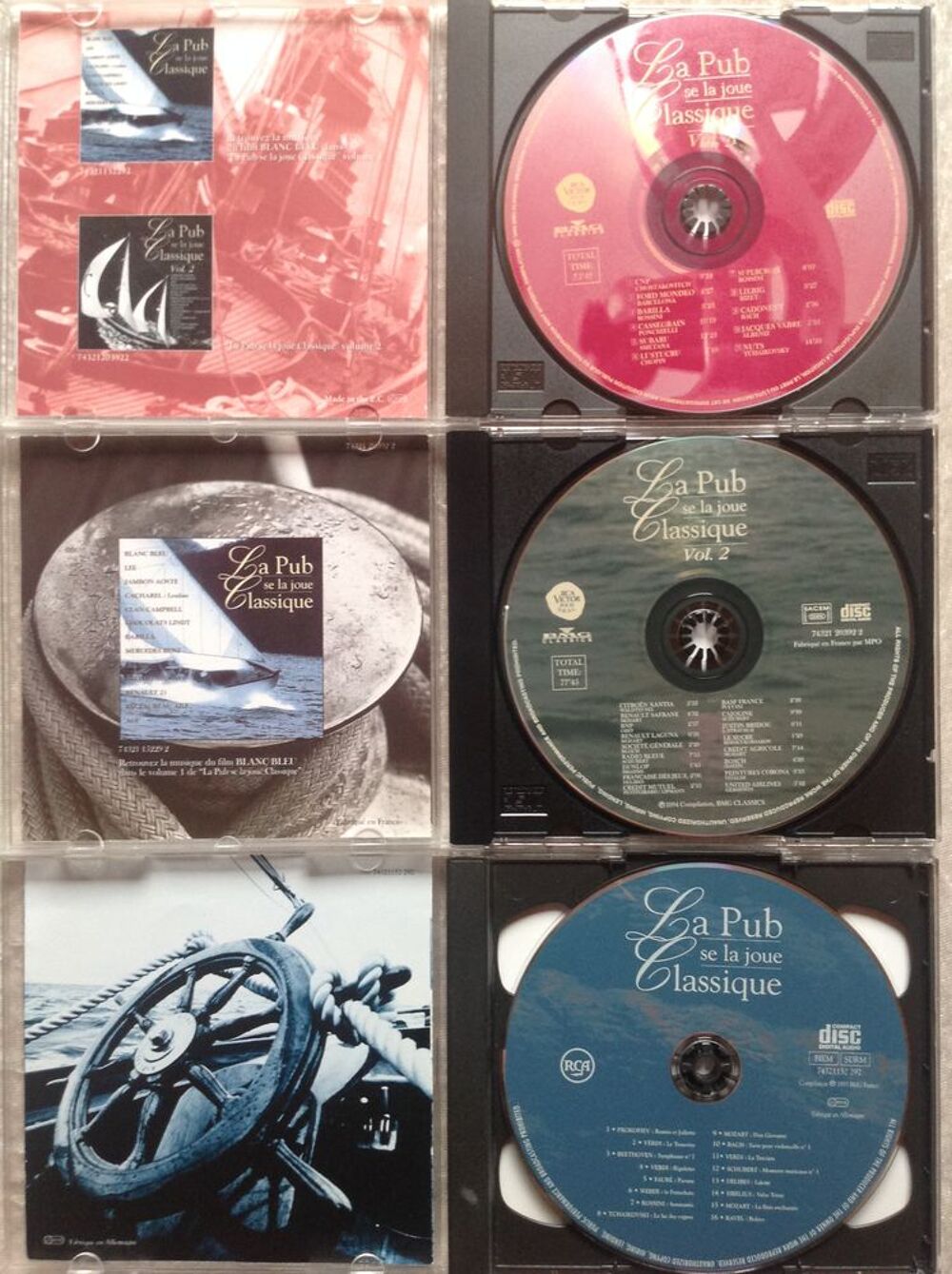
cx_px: 476
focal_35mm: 35
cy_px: 637
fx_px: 1287
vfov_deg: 52.7
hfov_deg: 40.6
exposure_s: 1/15
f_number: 2.4
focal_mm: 4.28
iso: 125
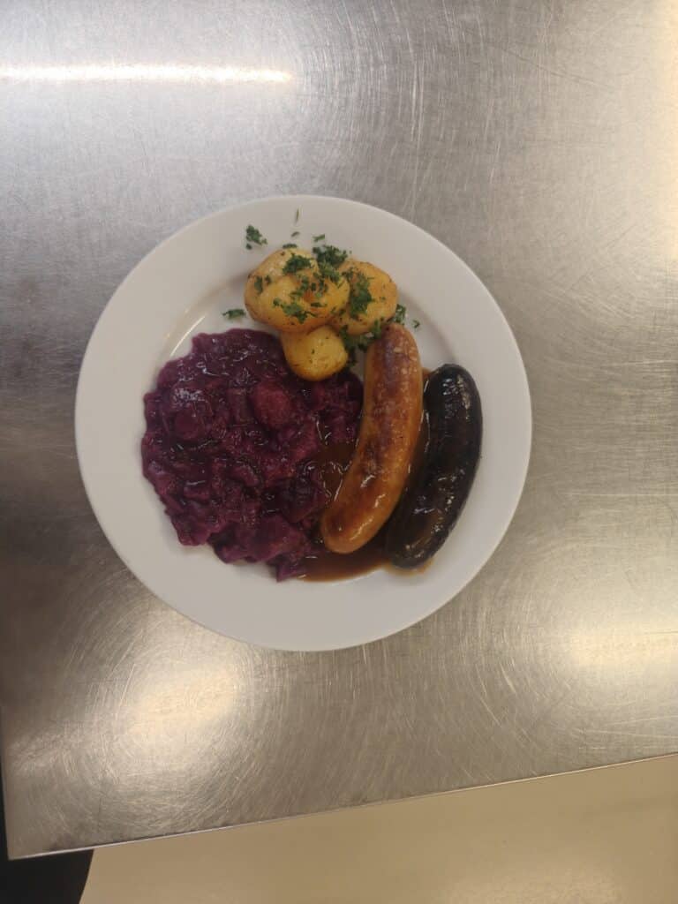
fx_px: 601
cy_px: 452
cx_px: 339
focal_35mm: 23
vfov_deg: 73.9
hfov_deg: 58.9
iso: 50
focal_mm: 6.06
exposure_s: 1/100
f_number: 1.6
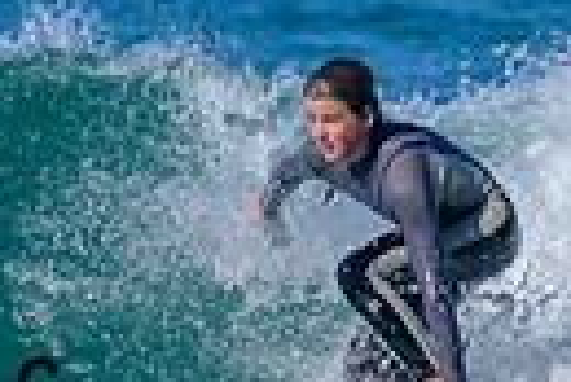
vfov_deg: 0.4
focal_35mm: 3435
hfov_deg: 0.6
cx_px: 257
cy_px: 183
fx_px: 54543
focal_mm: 560
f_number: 8
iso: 500
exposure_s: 1/2000
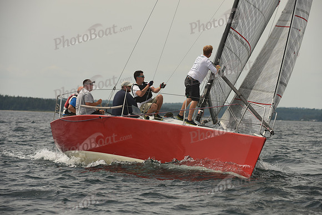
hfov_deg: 8.6
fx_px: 2147
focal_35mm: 240
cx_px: 161
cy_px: 108
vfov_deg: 5.7
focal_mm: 240
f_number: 7.1
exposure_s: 1/1000
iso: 250
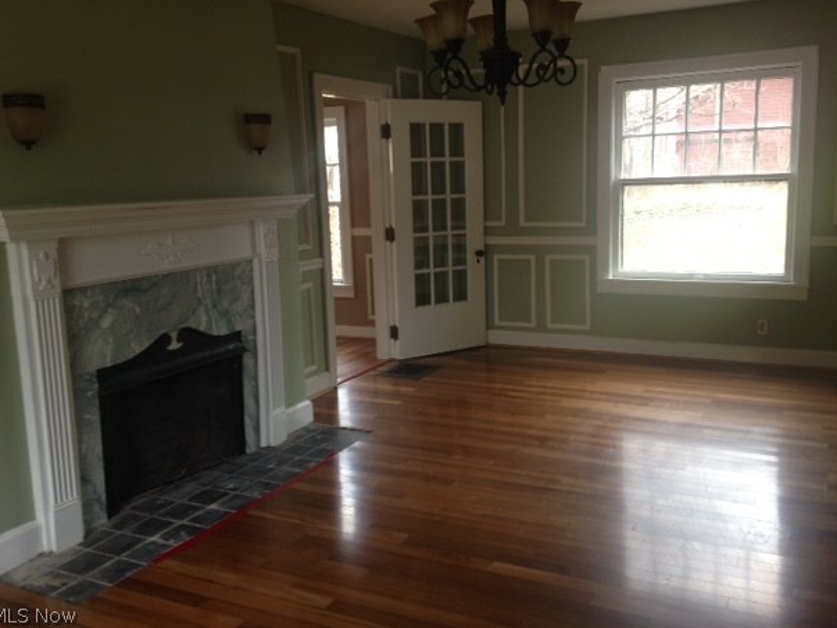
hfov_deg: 52.6
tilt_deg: -9.1
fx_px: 847
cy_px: 298
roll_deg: -0.4
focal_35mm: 35
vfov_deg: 40.7
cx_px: 430
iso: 50
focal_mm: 4.12
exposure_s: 1/40
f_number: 2.4
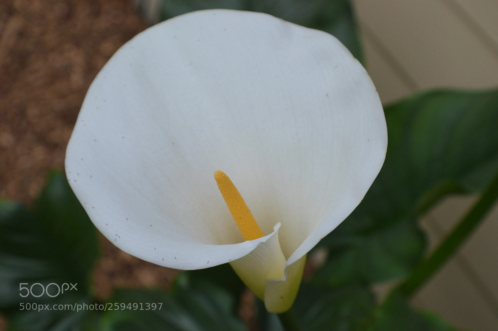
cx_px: 249
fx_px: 995
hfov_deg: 28.1
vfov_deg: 18.9
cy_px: 166
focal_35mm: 72
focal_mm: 48
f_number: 5.3
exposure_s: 1/100
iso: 200
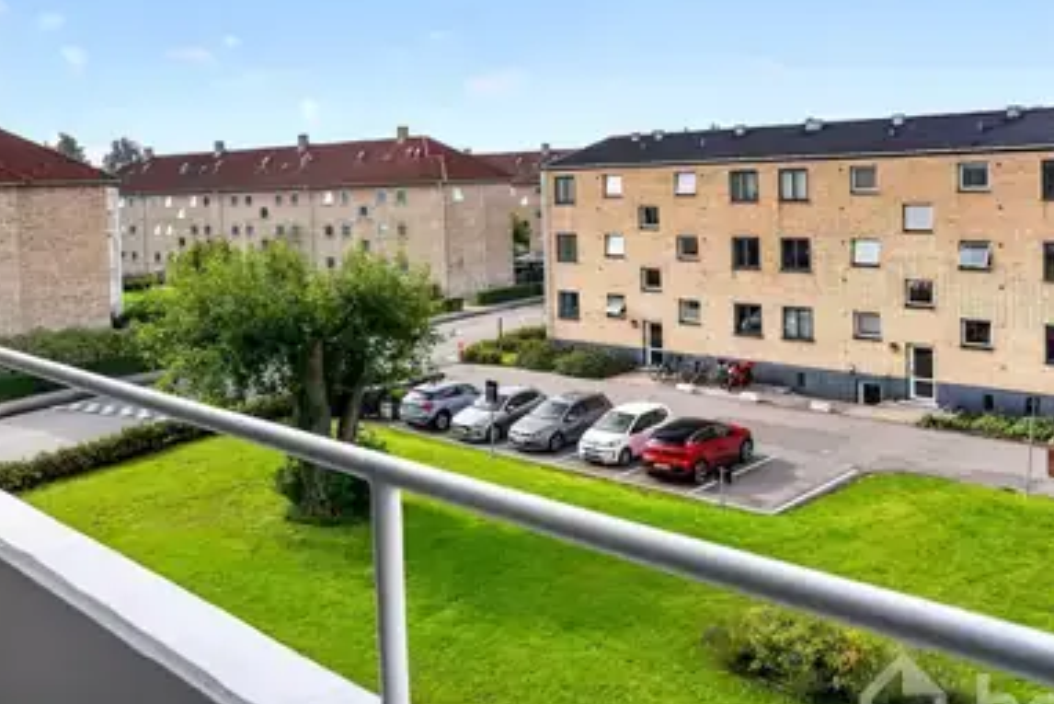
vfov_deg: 39.3
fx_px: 966
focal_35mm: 33
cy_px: 207
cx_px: 530
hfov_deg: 57.2
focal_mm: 21
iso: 400
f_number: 8
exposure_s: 1/250
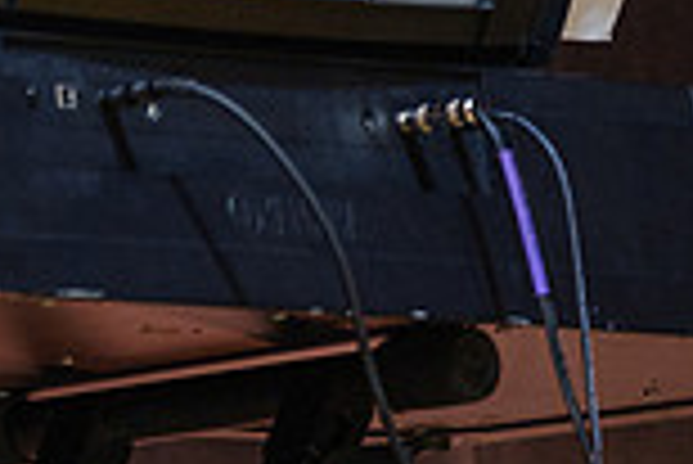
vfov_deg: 3.4
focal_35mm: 398
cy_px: -336
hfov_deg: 5.1
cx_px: -504
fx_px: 7669
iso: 1250
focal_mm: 66
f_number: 2.8
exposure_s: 1/60
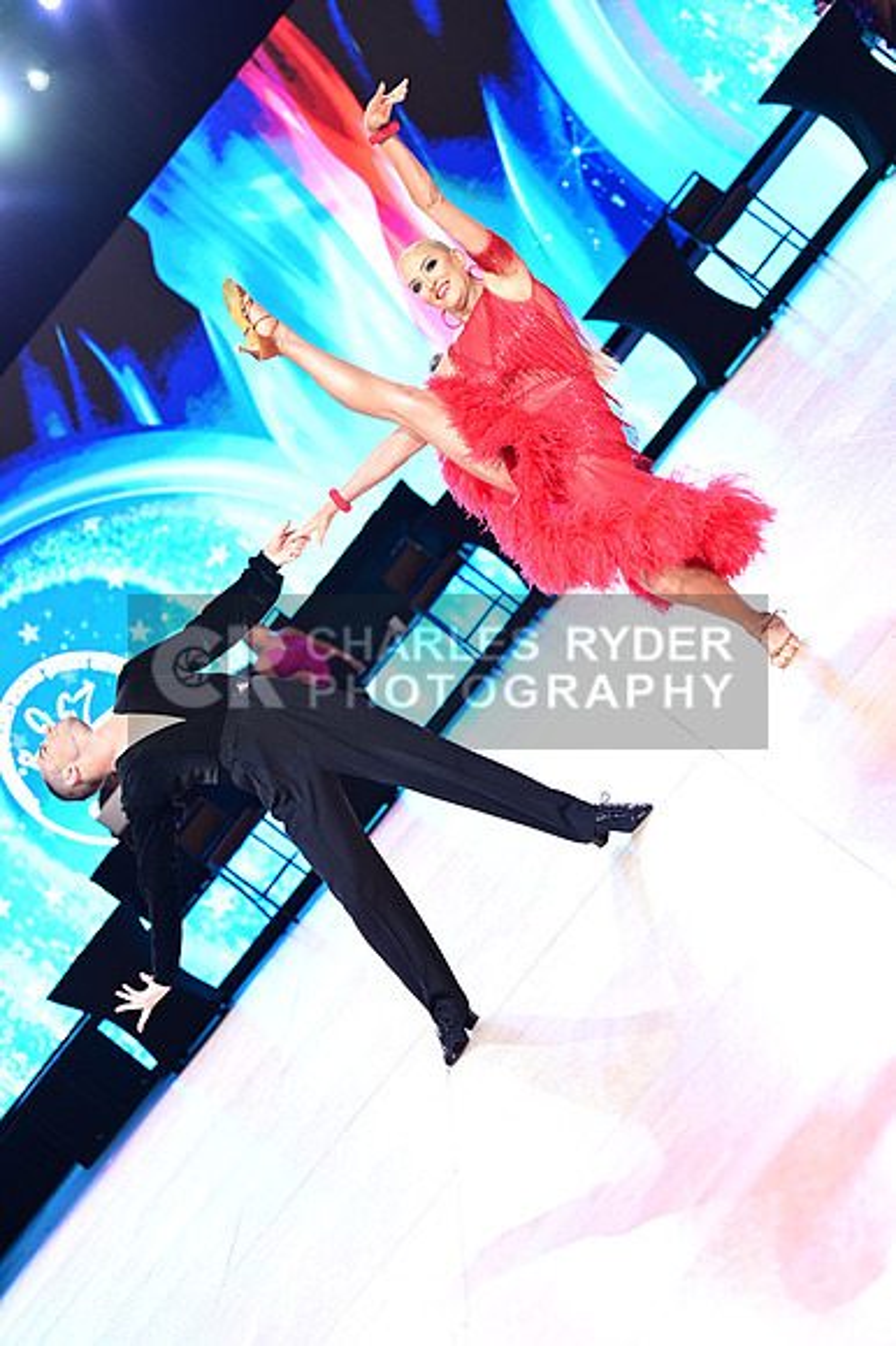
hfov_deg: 18.6
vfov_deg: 27.7
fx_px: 2728
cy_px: 673
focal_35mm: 73
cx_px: 448
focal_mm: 73
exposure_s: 1/320
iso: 2000
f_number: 2.8
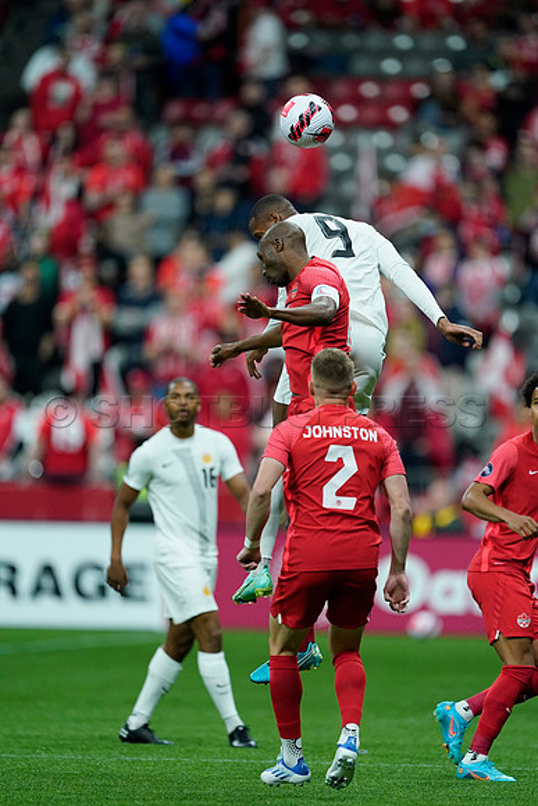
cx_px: 269
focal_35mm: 600
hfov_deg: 2.3
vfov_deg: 3.4
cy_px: 403
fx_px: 13441
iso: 3200
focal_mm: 600
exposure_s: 1/1600
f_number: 4
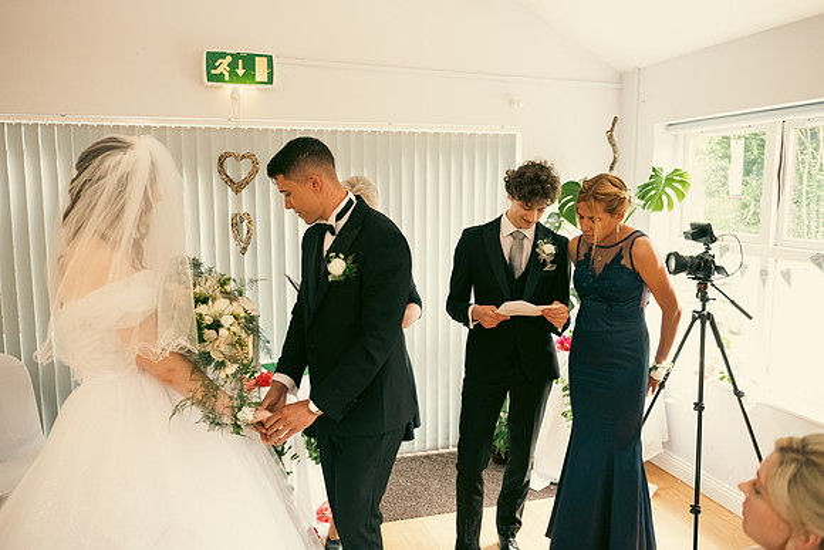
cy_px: 275
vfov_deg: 45.8
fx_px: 650
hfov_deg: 64.7
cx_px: 412
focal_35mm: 28
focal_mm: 27
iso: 1600
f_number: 3.5
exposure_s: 1/160
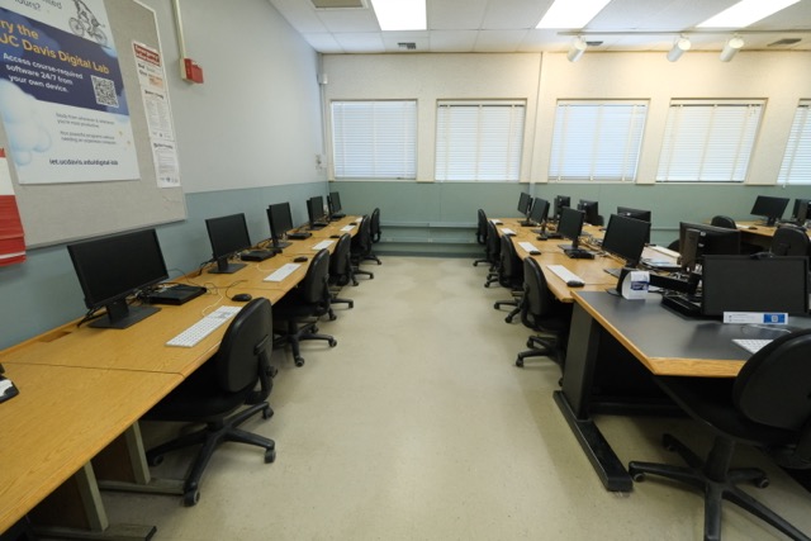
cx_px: 406
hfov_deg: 100.4
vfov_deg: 77.4
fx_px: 338
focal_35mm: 15
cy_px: 270
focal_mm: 10
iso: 2500
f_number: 4
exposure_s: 1/125
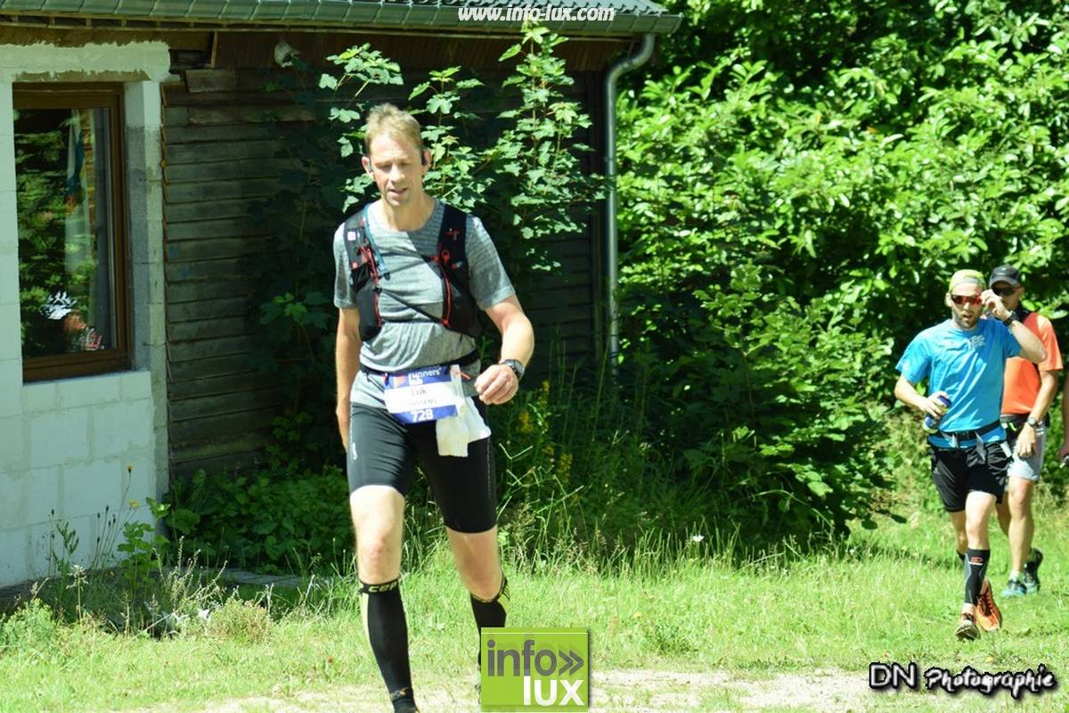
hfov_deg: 11.8
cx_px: 534
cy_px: 356
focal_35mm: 174
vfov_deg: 7.9
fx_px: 5166
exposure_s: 1/500
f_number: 5.6
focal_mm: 116
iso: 280
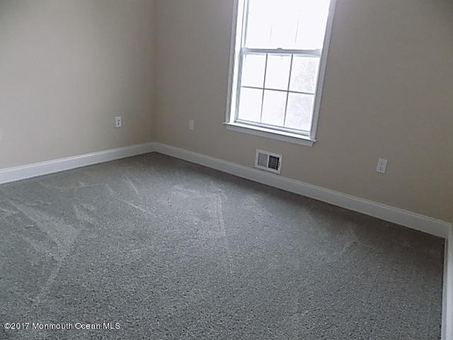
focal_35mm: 23
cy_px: 170
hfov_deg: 73.9
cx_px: 226
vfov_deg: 58.9
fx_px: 301
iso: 320
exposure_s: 1/30
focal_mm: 4
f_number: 3.1
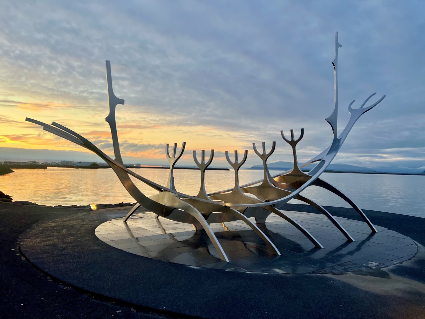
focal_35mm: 26
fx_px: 319
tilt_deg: +2.4
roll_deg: -1.0
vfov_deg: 53.1
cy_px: 160
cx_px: 212
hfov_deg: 67.3
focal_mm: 5.7
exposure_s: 1/121
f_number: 1.5
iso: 50
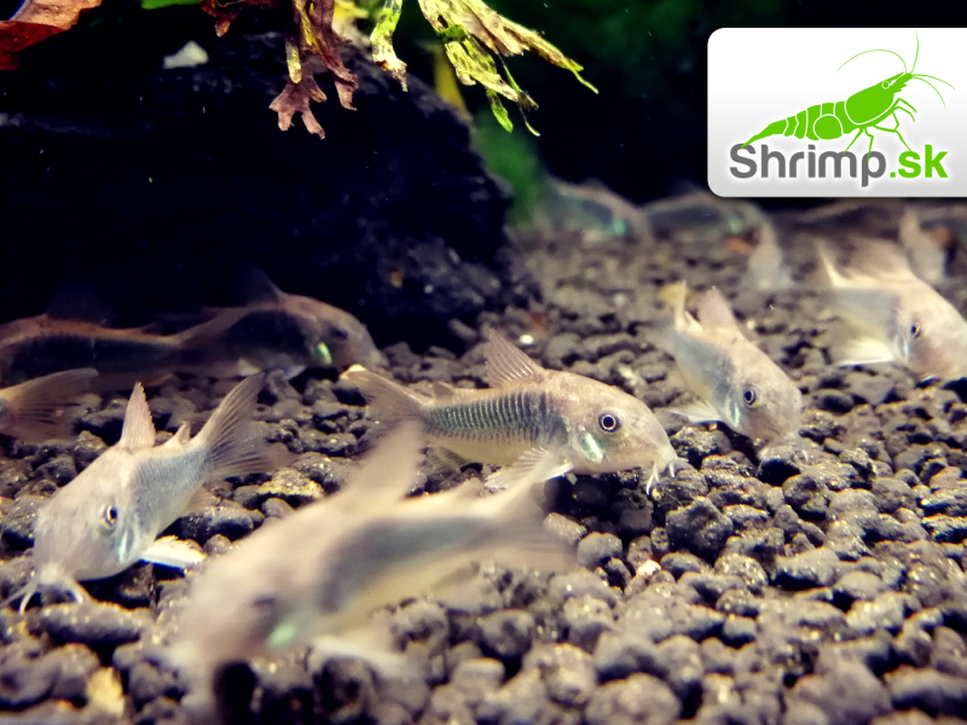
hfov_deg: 51.4
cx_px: 484
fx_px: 1006
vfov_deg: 39.7
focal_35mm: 36
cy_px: 362
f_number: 3.2
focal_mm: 6
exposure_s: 1/40
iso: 80
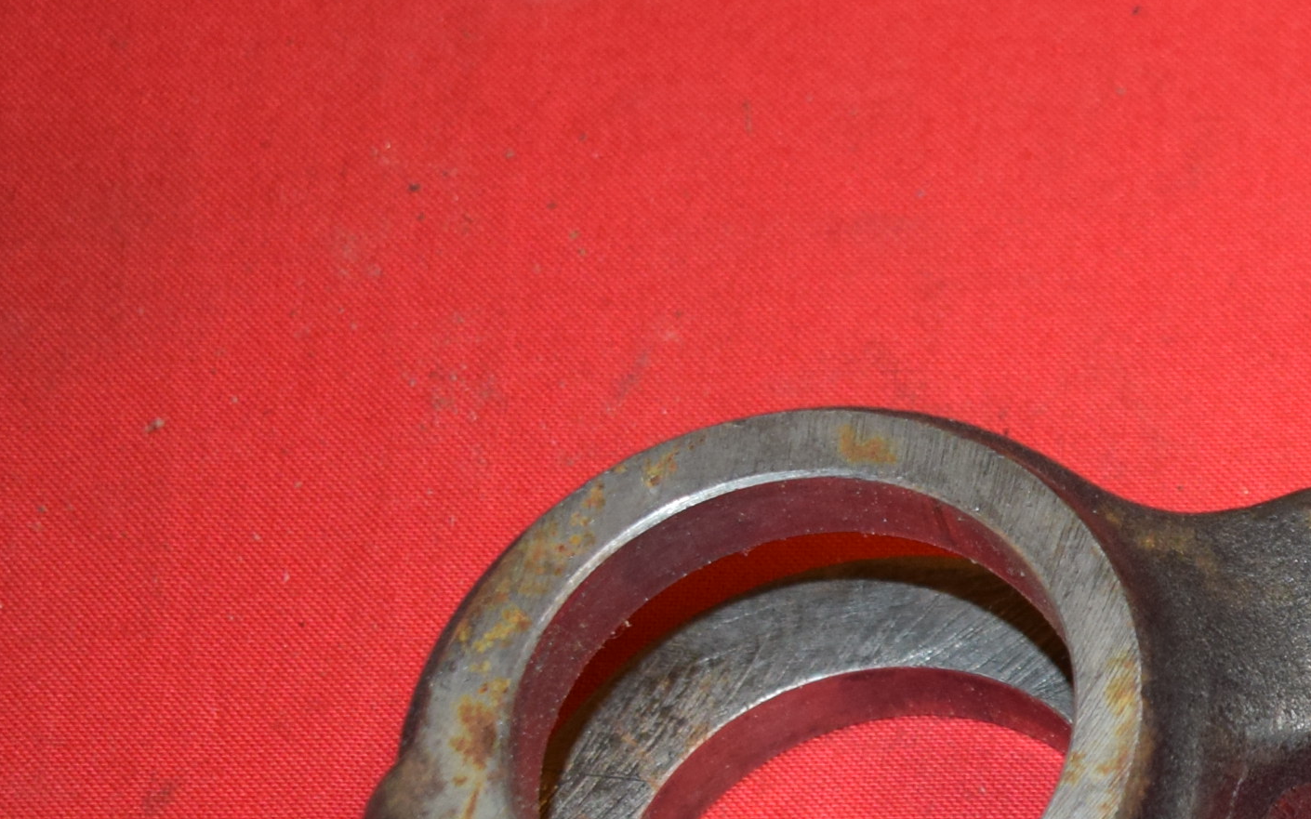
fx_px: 5573
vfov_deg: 8.3
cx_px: 2086
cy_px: 892
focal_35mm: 156
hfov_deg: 12.6
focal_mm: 32
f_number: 5
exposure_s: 1/100
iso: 640
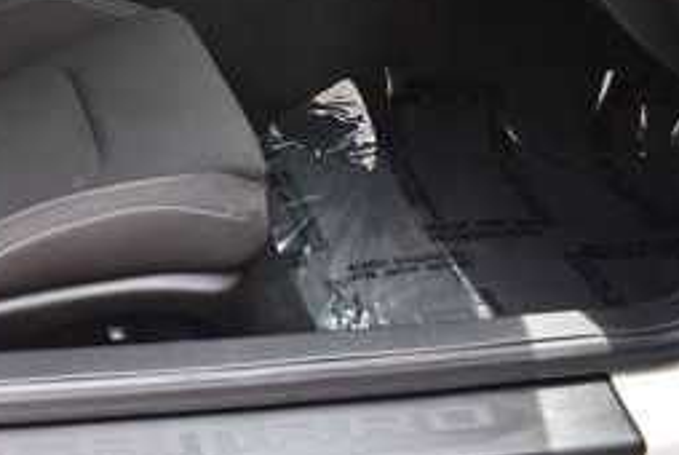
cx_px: 8
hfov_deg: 27.9
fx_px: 1284
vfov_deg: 18.8
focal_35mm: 68
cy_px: -111
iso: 400
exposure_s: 1/250
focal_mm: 18
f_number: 5
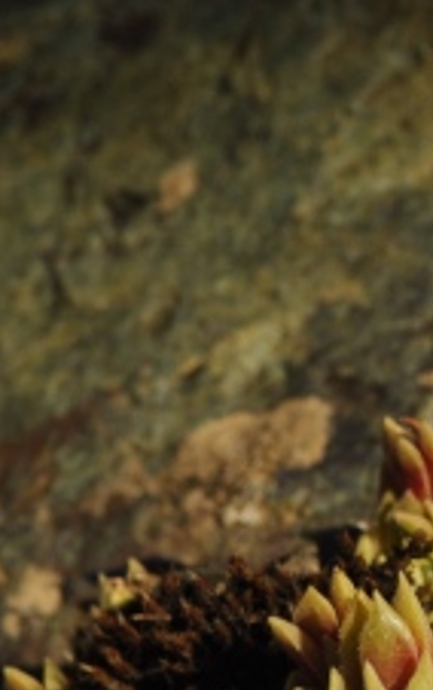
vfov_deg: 4.6
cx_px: 872
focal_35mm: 460
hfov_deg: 2.9
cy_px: 547
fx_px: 8649
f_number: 9
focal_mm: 85
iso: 100
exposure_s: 1/200
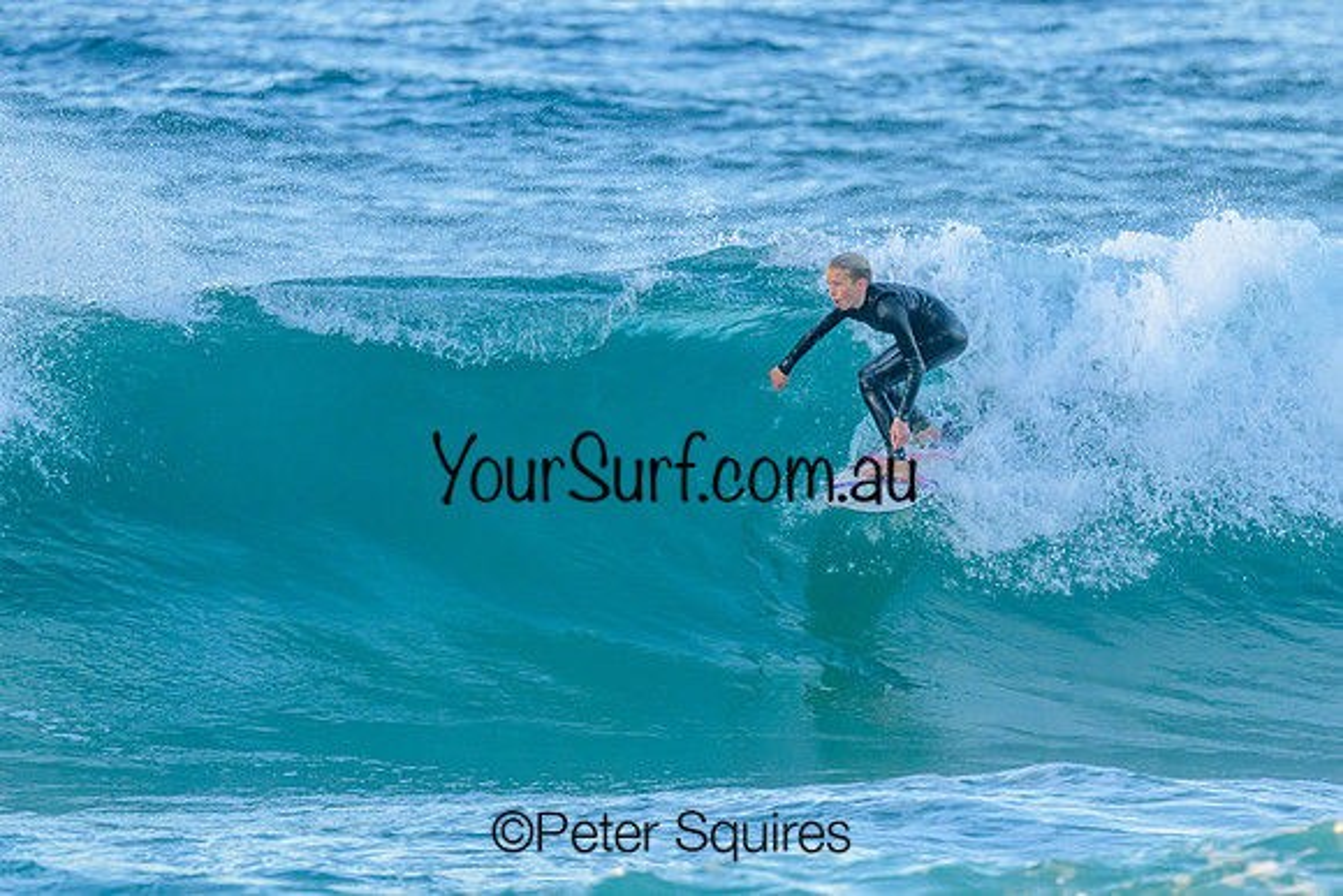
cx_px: 800
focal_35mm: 953
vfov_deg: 1.4
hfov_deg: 2.2
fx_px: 35547
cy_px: 406
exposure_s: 1/1600
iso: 1400
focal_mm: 800
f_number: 6.3
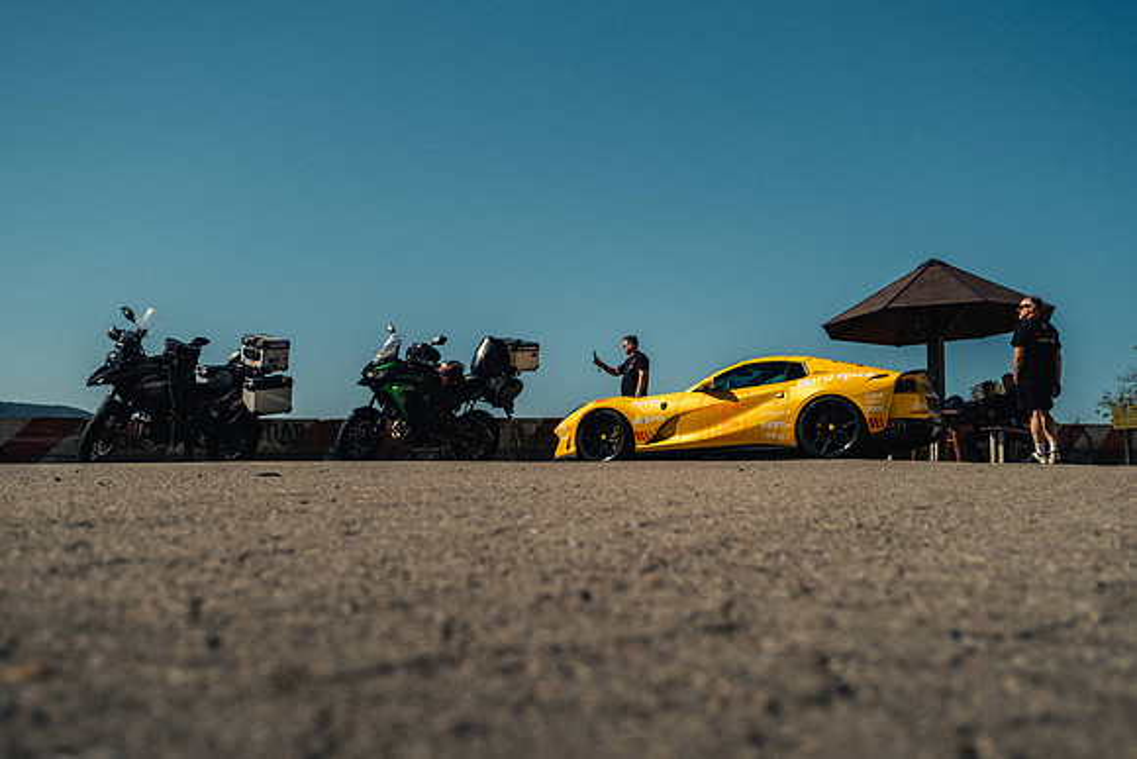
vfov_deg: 36.0
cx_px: 568
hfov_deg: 51.9
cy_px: 380
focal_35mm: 37
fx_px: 1169
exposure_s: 1/1000
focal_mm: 24.9
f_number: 3.2
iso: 200
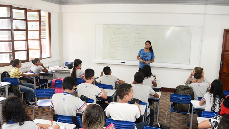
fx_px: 212
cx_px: 120
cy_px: 80
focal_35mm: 35
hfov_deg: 56.6
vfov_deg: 33.5
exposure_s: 1/60
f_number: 7.1
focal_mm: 28
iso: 2500
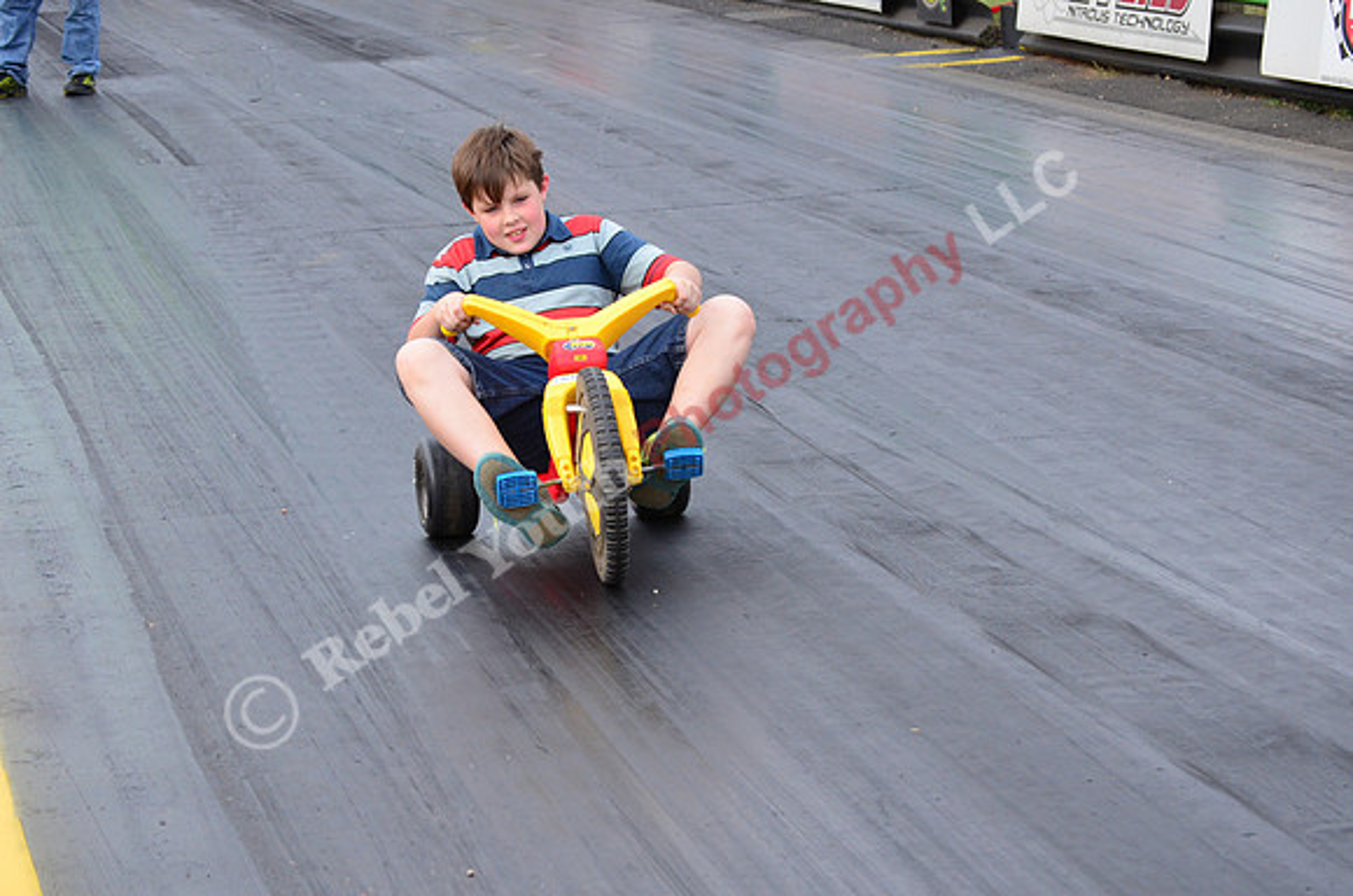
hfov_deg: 19.5
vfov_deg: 13.0
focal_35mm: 105
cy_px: 448
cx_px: 676
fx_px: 3938
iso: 1000
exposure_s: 1/800
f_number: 7.1
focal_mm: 70
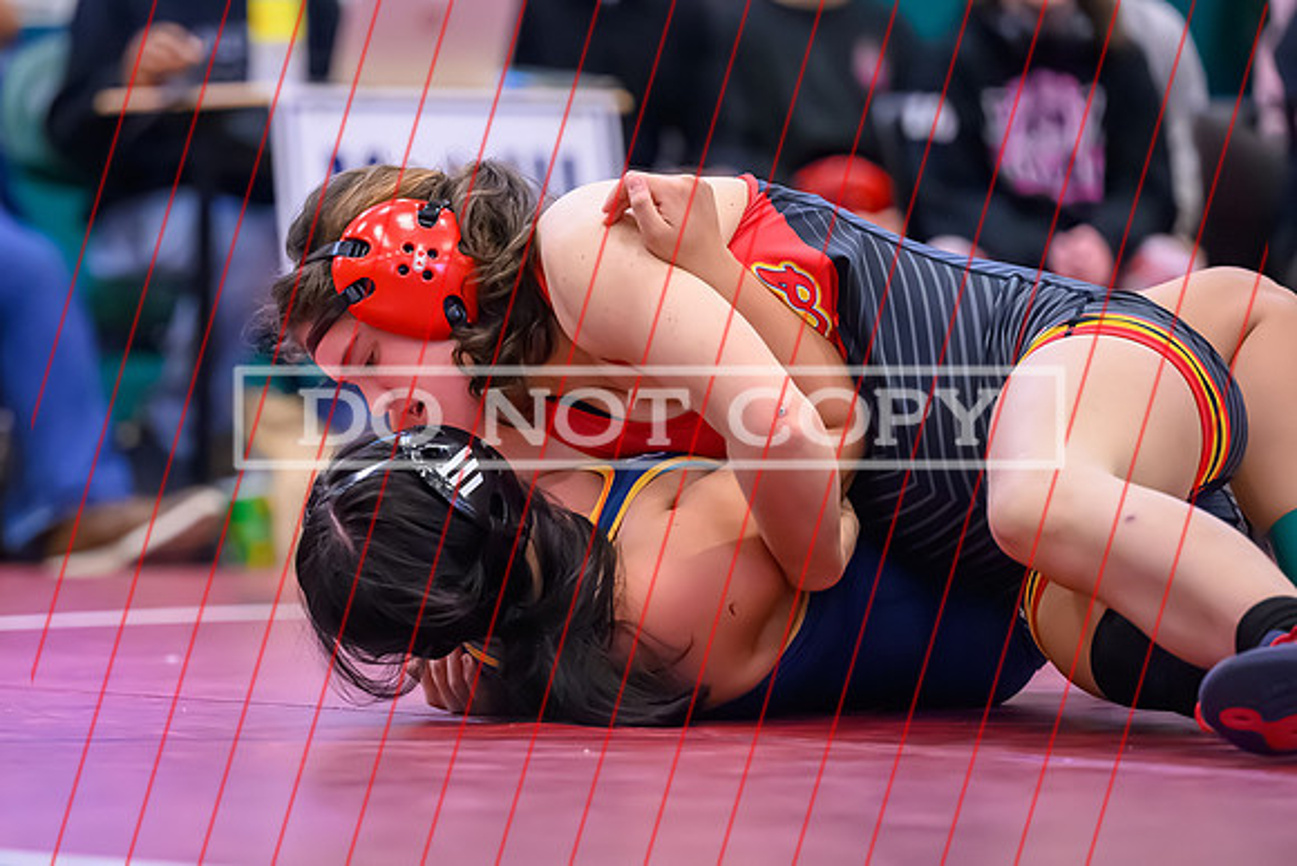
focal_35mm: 228
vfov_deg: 6.0
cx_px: 402
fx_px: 8229
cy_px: 394
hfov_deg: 9.0
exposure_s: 1/640
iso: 10000
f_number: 2.8
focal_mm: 165
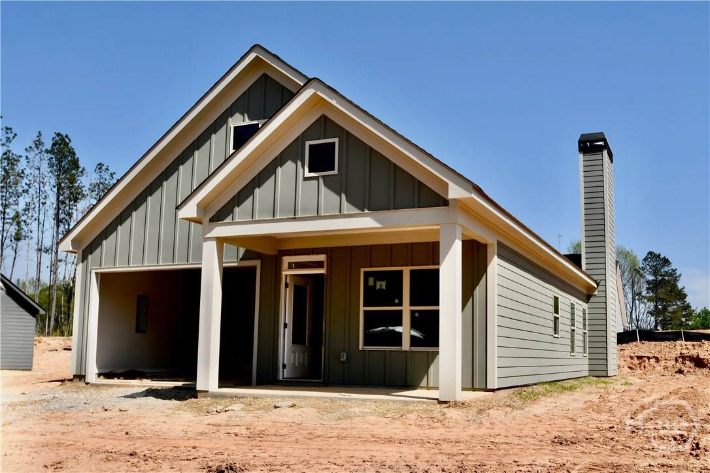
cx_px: 355
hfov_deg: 60.3
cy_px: 236
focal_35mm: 31
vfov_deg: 42.3
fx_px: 611
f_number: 10
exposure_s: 1/250
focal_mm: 21
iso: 100
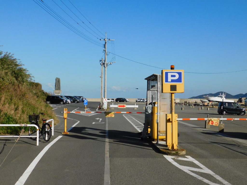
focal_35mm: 45
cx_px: 124
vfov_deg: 32.2
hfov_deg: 42.1
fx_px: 321
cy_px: 92
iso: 125
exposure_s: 1/500
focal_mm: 8
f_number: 7.4
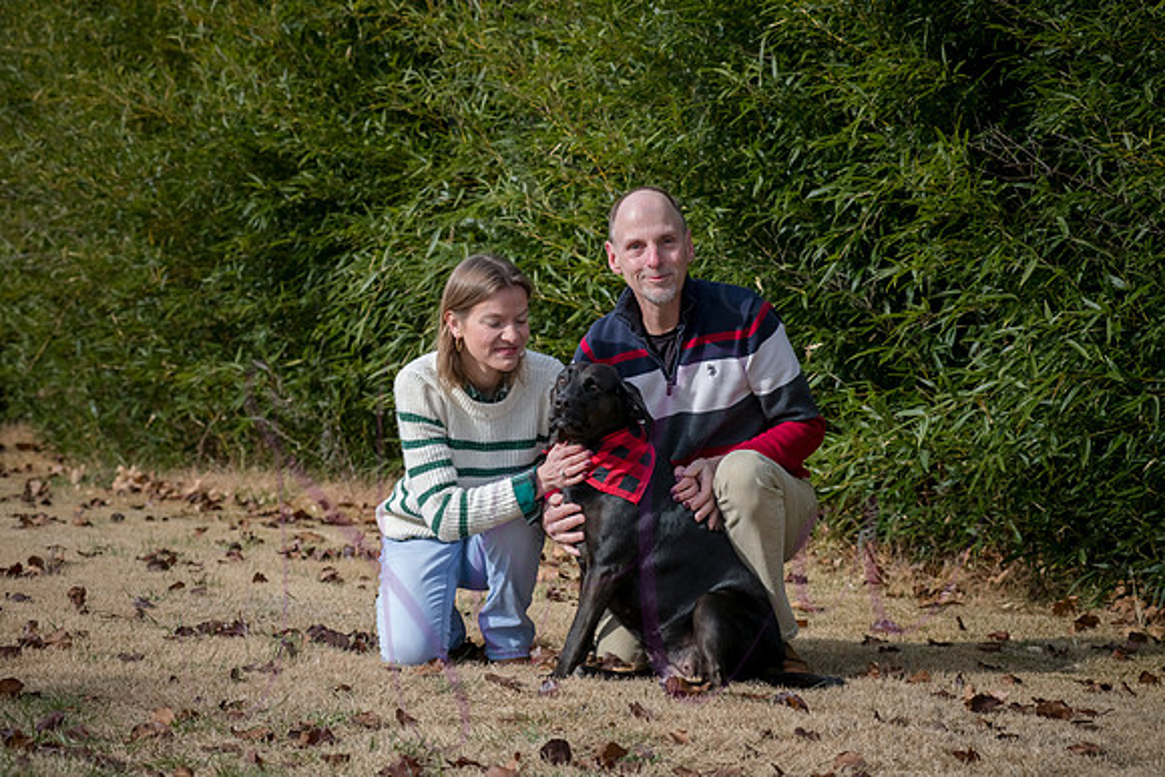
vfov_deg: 13.7
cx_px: 582
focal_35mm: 100
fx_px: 3237
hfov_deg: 20.4
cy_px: 388
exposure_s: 1/1000
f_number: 7.1
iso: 400
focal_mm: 100
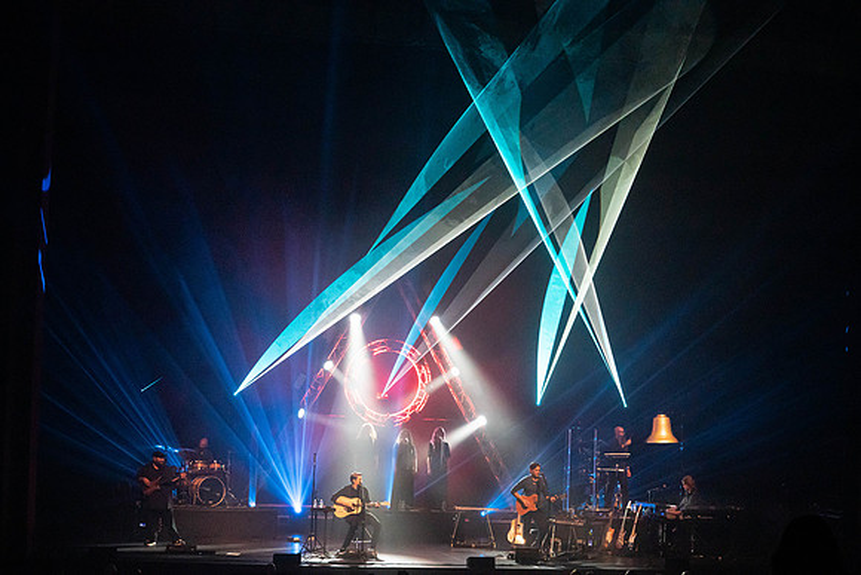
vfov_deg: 19.5
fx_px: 1674
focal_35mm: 70
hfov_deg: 28.8
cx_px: 430
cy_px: 288
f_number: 5.6
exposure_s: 1/250
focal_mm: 70
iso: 8000
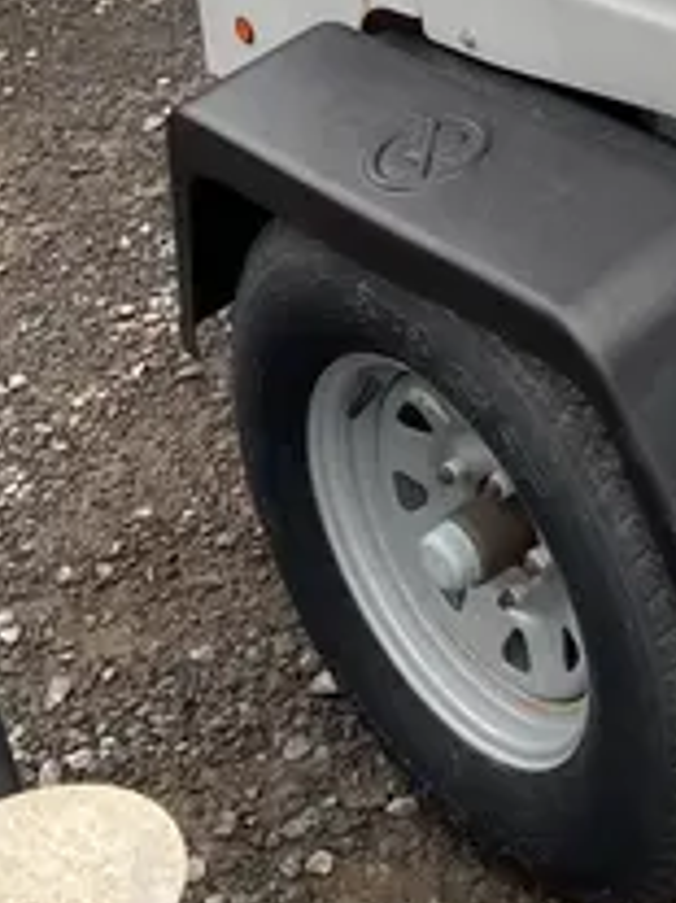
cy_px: -225
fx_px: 2398
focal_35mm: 92
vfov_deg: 19.8
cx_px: 981
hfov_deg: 15.0
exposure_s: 1/326
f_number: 1.8
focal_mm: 4.25
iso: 32
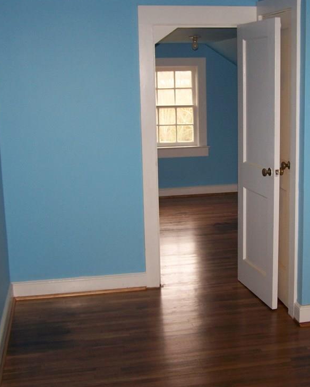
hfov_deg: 28.9
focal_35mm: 52
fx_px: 596
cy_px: 197
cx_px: 215
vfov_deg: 36.0
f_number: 2.8
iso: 80
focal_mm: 6.3
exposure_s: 1/60
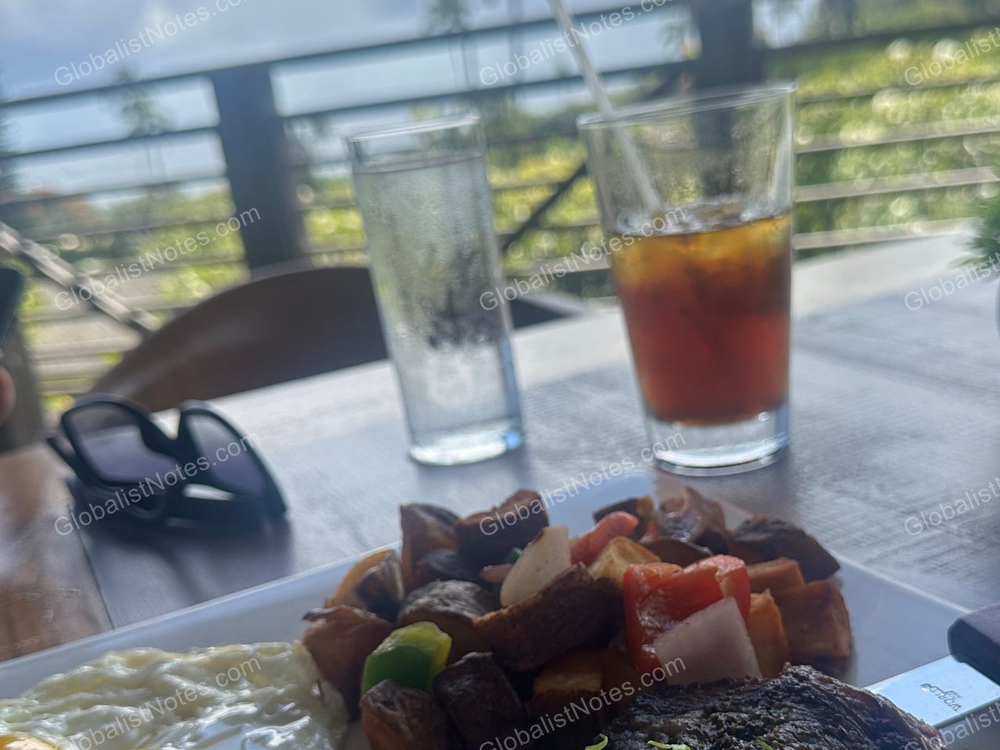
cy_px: 483
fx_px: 1156
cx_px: 582
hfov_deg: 46.6
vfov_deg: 35.7
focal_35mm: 40
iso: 80
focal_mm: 6.86
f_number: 1.78
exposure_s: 1/2203
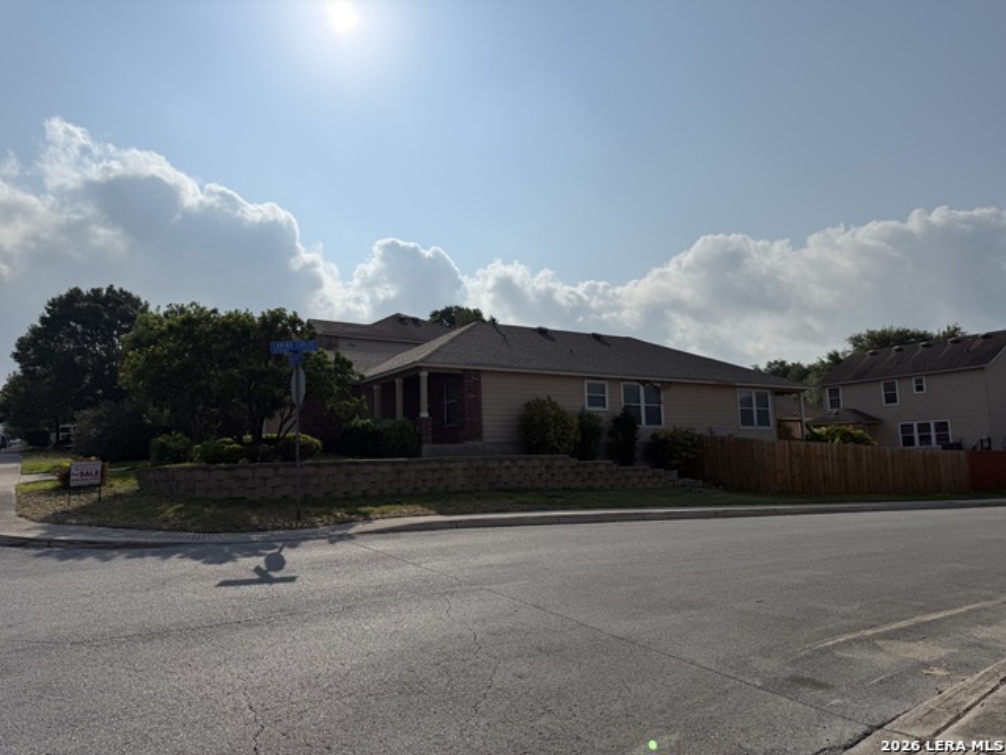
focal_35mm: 24
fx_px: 697
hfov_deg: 71.6
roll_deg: +1.9
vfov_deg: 56.8
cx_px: 503
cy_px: 378
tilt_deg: +7.8
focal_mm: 6.76
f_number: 1.78
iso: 64
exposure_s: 1/22727
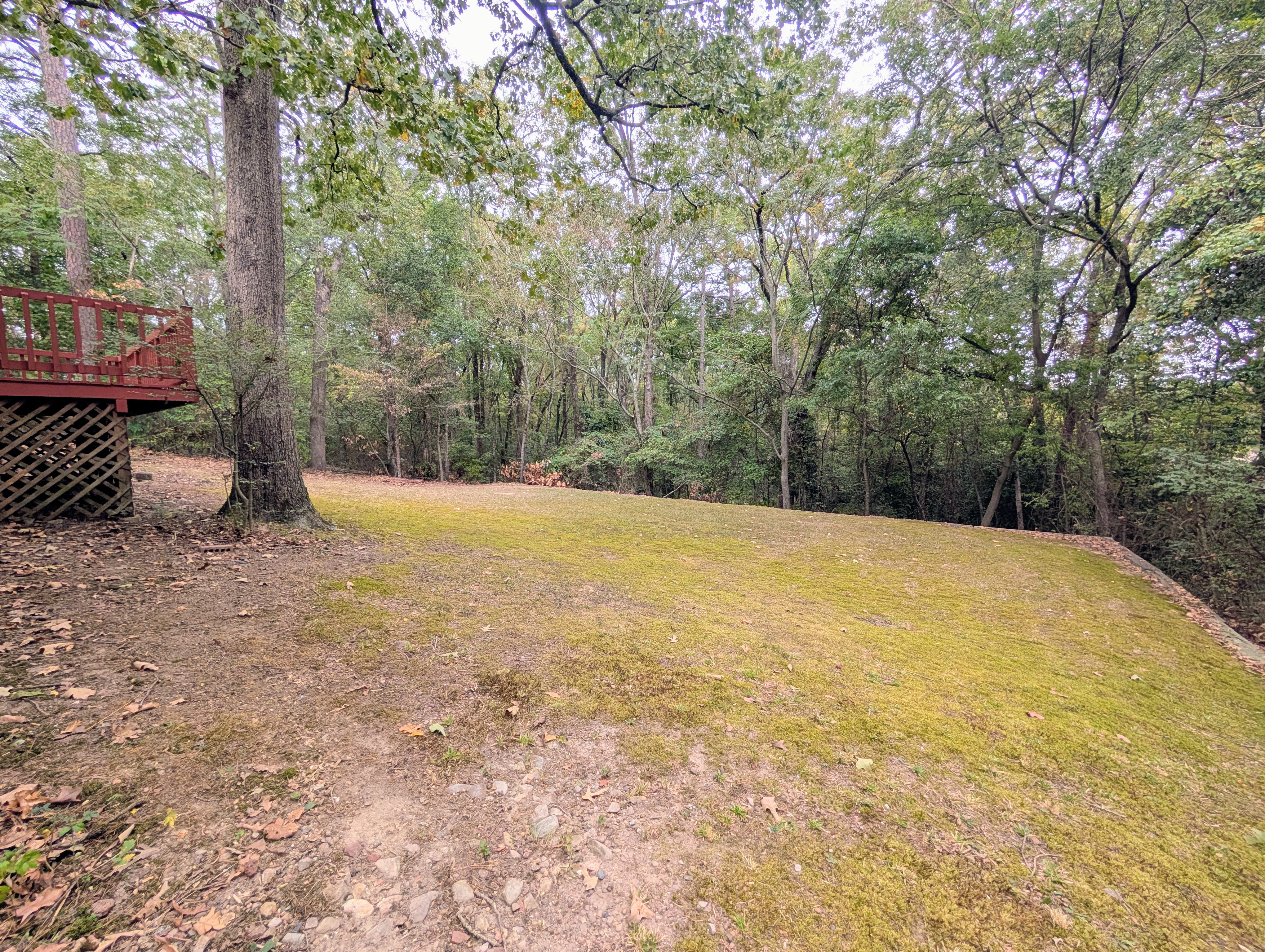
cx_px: 632
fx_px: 439
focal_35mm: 12
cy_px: 476
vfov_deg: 94.6
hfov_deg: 110.5
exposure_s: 1/182
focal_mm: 2.02
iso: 51
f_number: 1.7
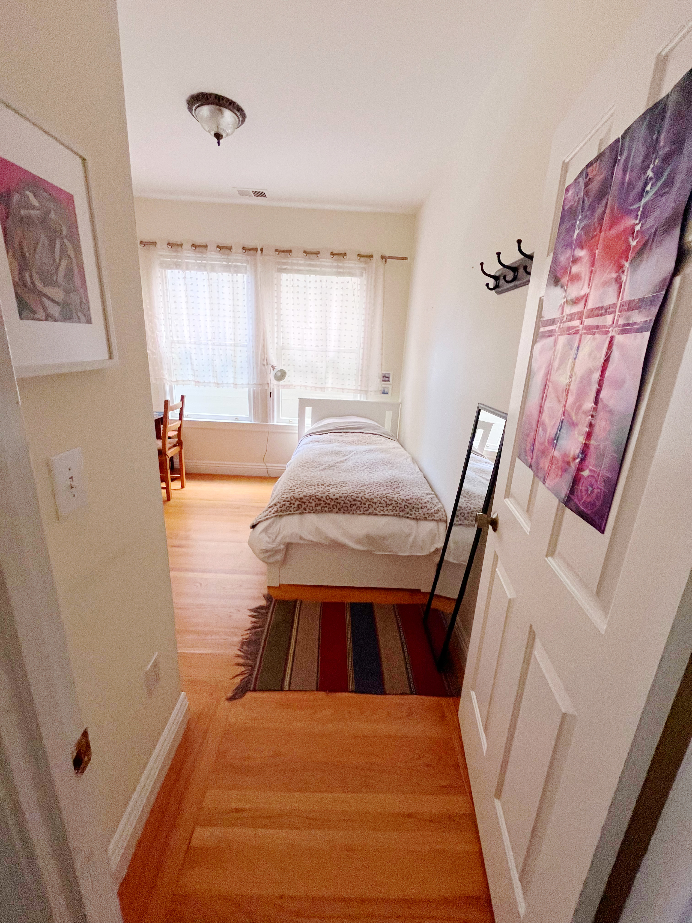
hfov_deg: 85.7
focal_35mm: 14
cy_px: 462
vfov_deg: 102.1
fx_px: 373
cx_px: 346
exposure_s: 1/99
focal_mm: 1.54
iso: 320
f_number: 2.4
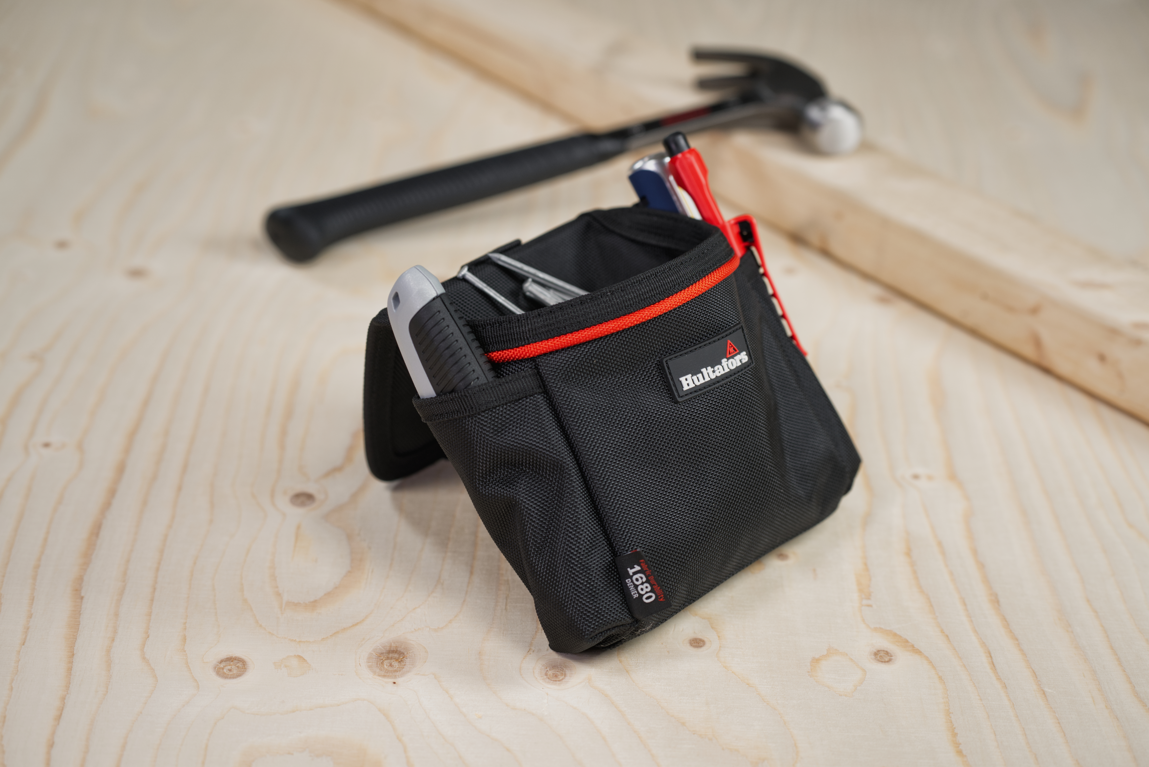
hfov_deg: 28.8
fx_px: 2235
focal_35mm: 70
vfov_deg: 19.5
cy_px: 384
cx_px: 574
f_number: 4
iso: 250
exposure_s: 1/100
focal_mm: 70
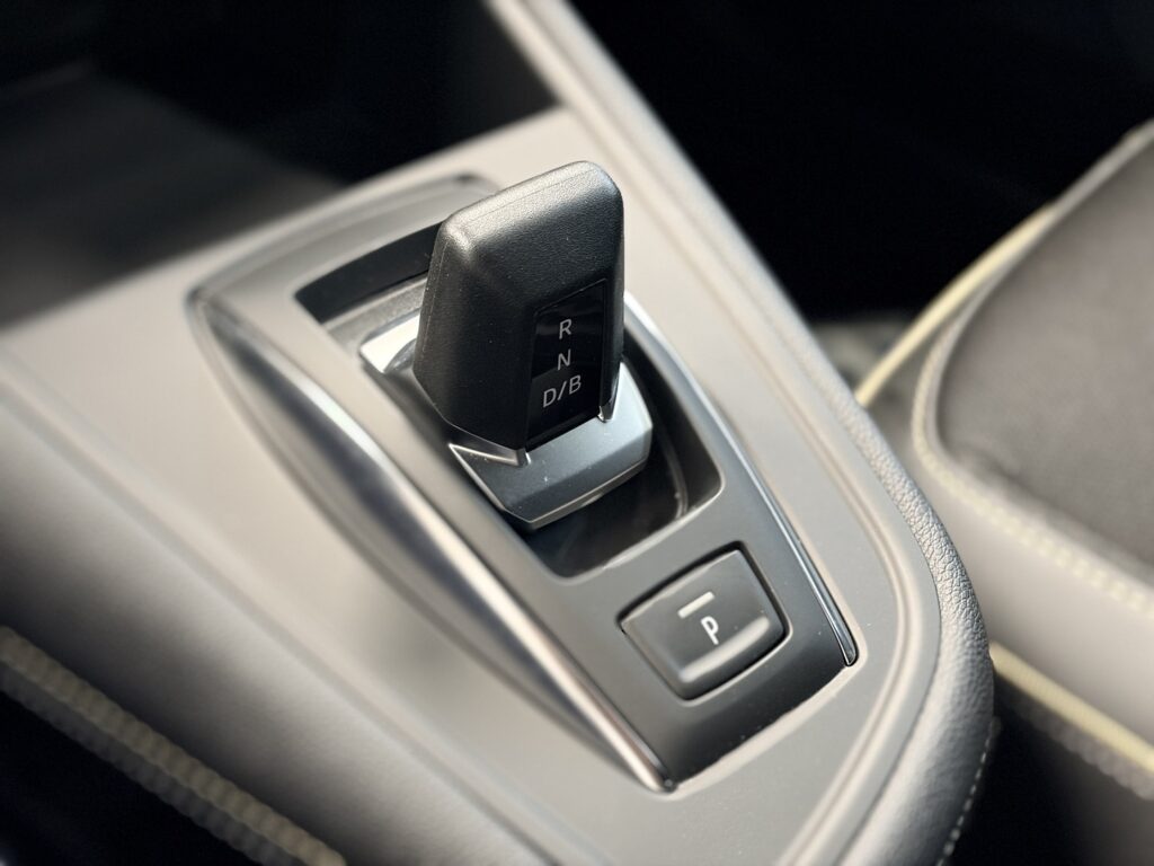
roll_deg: -4.4
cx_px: 577
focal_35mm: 52
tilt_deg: -43.3
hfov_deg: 36.8
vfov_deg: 28.0
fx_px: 1734
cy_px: 433
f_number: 1.6
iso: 320
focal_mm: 5.96
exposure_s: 1/25
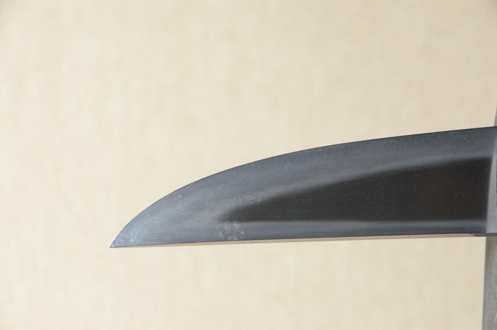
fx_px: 2793
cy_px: 165
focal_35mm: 202
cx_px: 248
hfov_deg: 10.2
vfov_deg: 6.8
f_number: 11
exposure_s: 1/1.6
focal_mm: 135
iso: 400
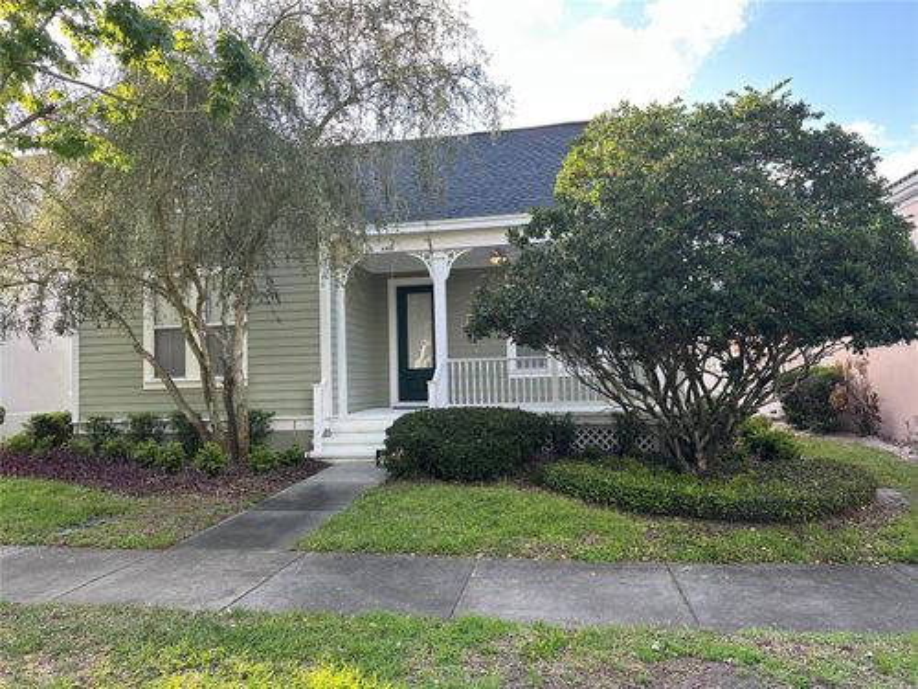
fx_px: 636
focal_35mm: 24
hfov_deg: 71.6
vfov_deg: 56.8
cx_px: 459
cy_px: 344
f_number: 1.78
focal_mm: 6.86
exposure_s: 1/347
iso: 80
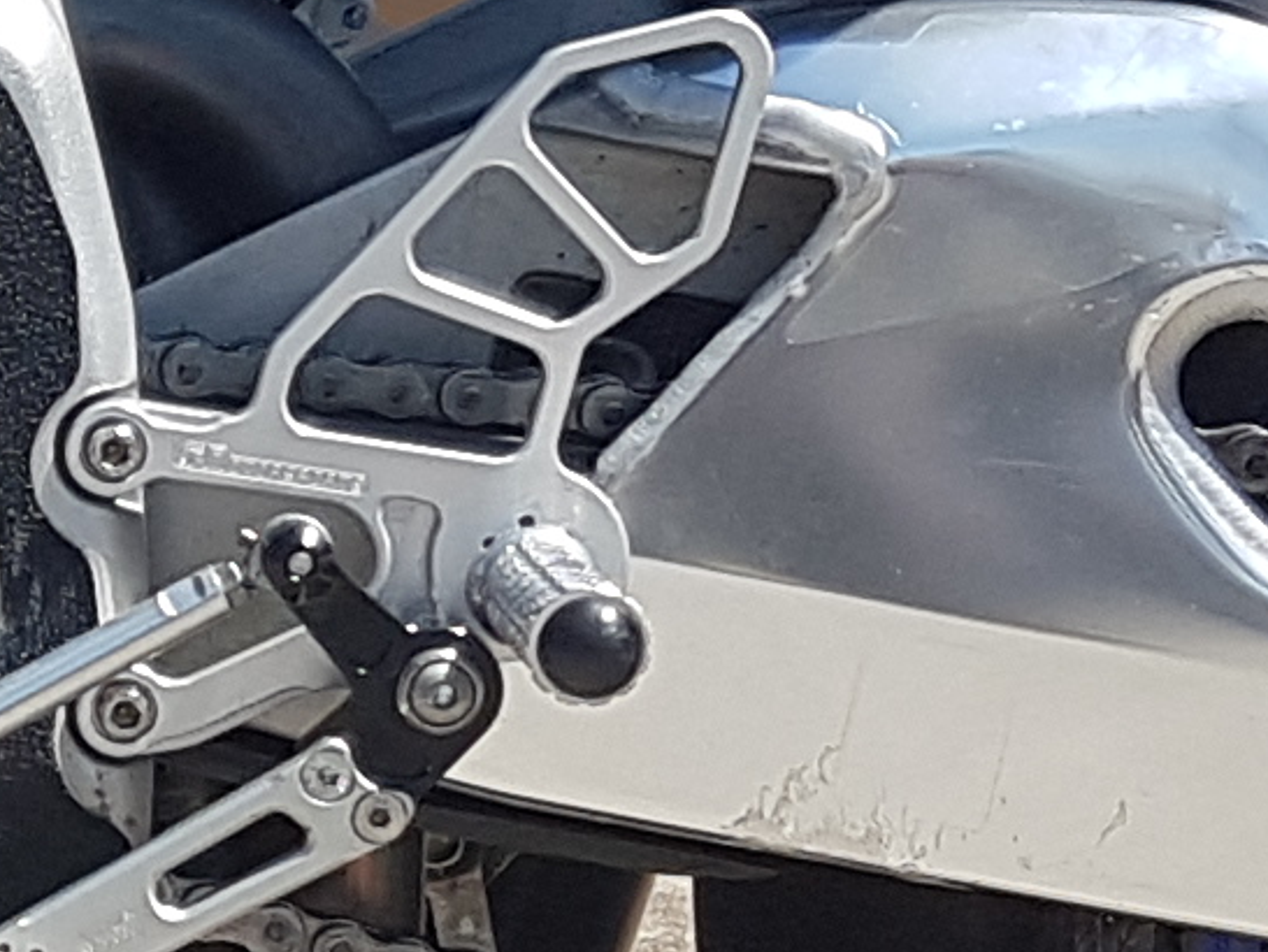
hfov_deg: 9.8
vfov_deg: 7.7
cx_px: -889
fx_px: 7036
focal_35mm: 192
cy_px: 543
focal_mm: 4.2
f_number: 1.7
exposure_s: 1/1656
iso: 40
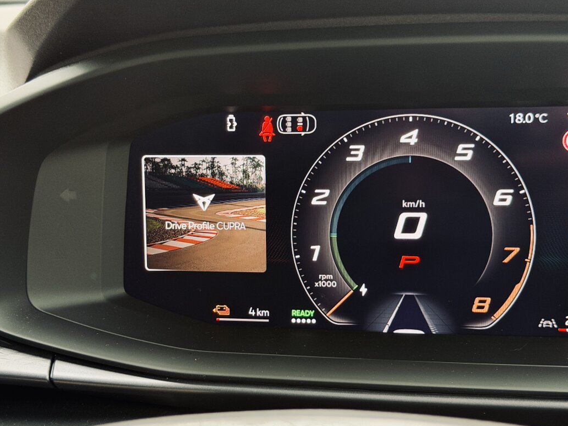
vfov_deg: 26.1
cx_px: 277
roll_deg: +1.9
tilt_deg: -14.5
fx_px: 919
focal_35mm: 56
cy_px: 236
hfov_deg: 34.4
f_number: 1.78
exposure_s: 1/73
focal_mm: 6.76
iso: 160
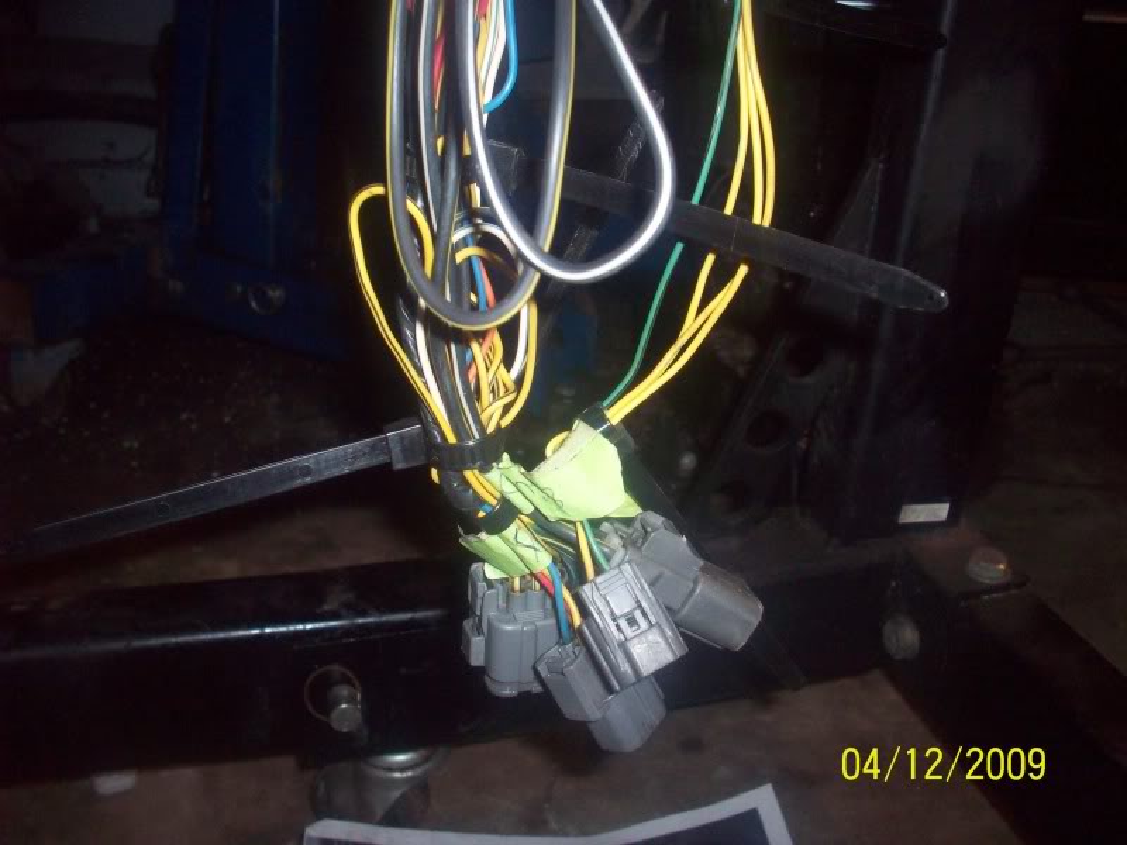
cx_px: 564
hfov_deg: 50.1
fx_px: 1205
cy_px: 422
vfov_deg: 38.7
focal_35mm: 37
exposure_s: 1/64
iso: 160
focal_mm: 6.2
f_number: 2.8
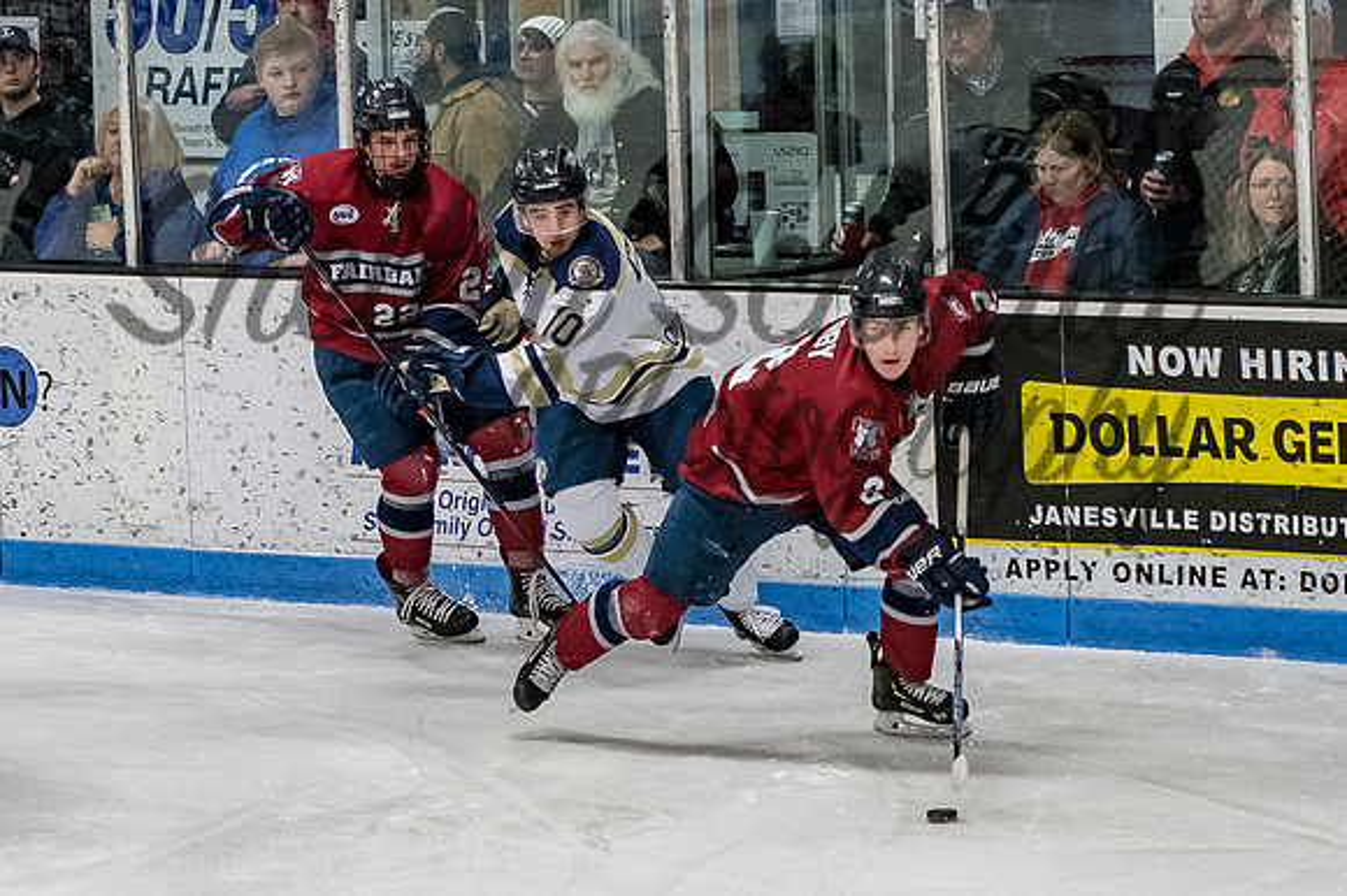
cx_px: 879
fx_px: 7113
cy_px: 549
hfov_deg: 10.8
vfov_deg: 7.2
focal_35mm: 190
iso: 2800
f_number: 4
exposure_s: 1/800
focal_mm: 70
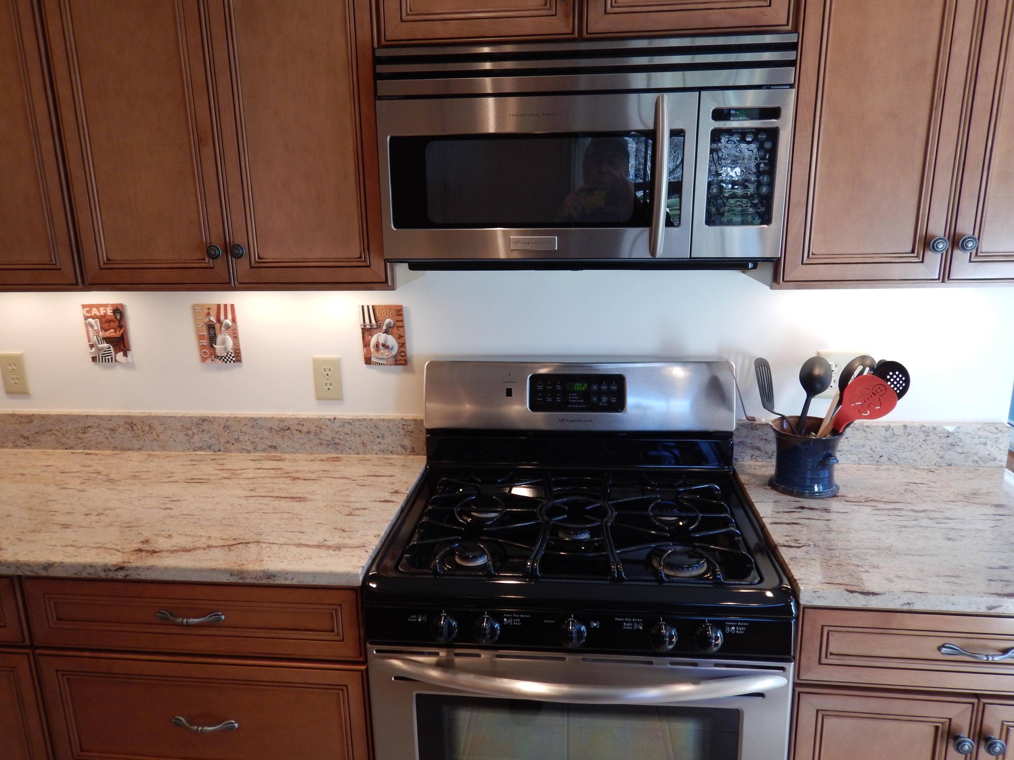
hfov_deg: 71.6
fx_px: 703
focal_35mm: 24
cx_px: 507
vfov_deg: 56.8
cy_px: 380
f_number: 2.8
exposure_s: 1/30
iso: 125
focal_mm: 4.3
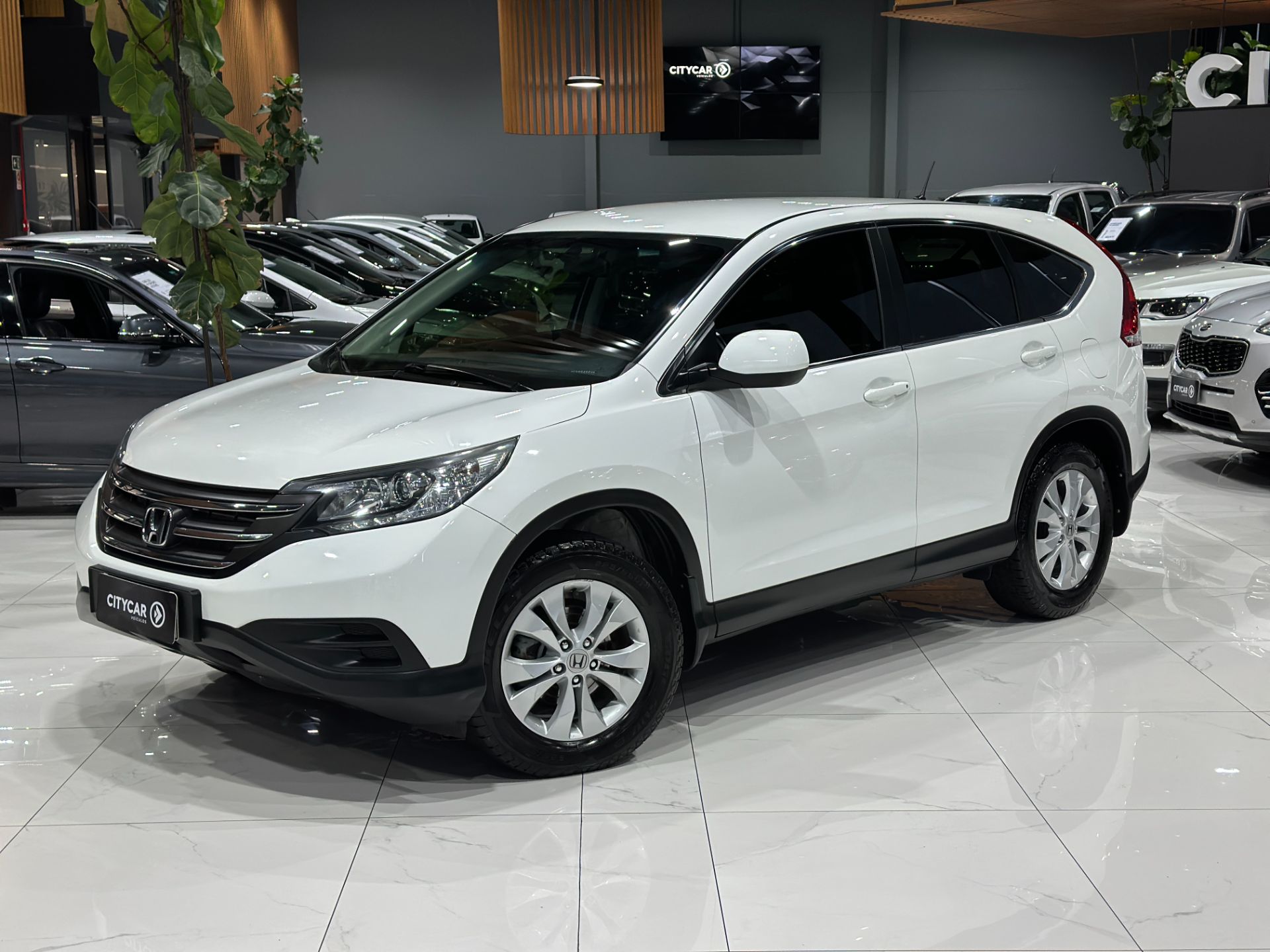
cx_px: 635
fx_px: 1761
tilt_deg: -8.6
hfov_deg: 39.7
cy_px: 476
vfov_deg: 30.3
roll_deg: +0.4
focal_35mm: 48
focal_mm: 6.86
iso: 125
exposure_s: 1/120
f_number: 1.78
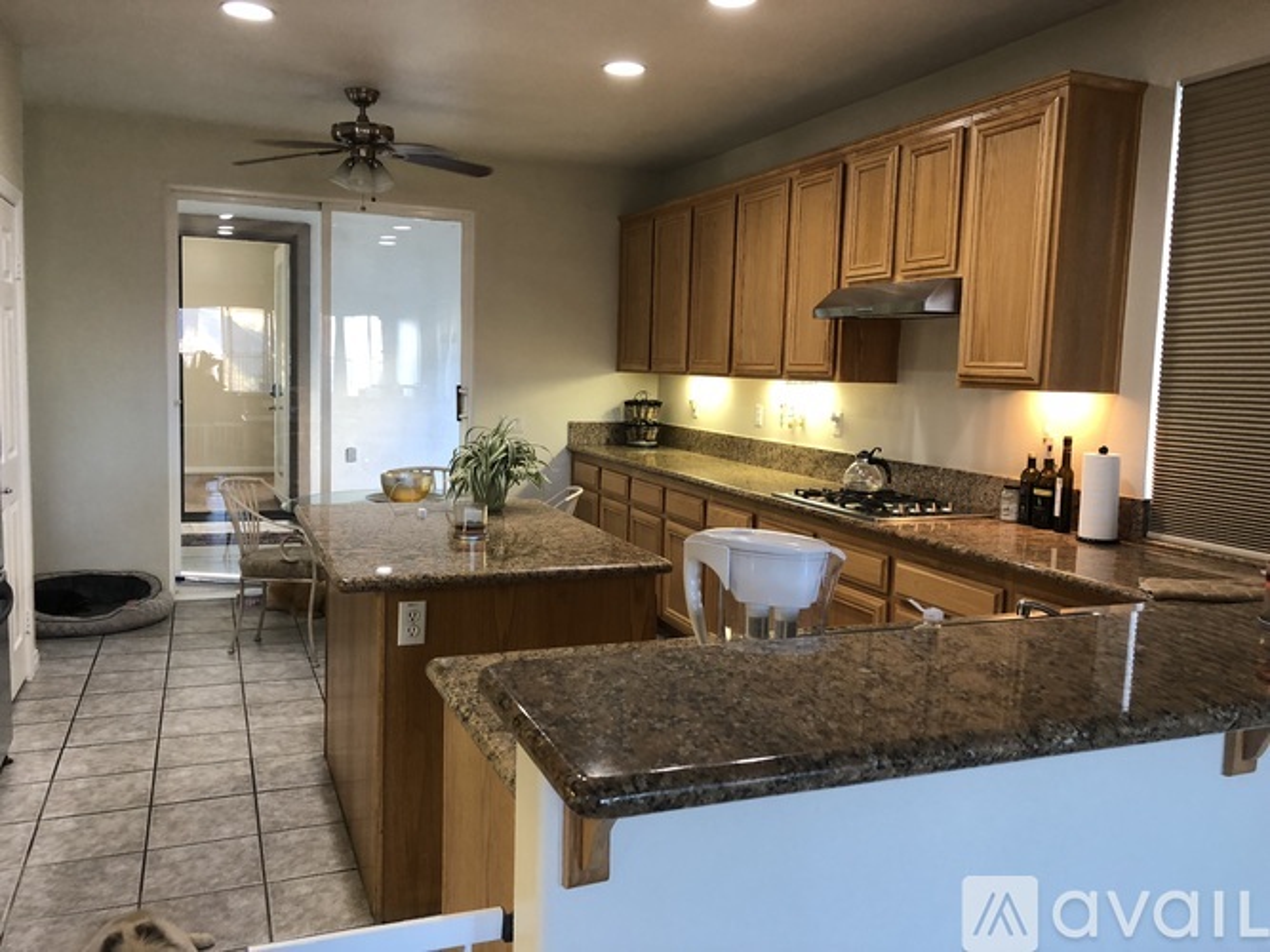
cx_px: 635
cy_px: 476
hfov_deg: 63.5
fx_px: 1027
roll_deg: -0.9
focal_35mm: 28
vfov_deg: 49.7
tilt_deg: -6.7
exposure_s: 1/15
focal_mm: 4
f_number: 1.8
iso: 50
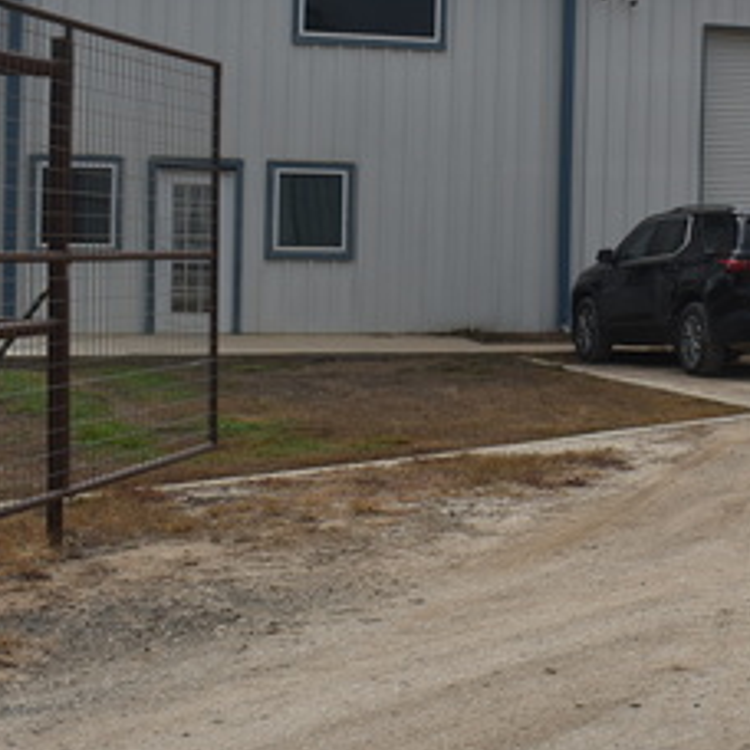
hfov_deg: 19.2
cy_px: 253
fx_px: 2108
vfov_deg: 20.1
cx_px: 849
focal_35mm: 86
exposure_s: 1/400
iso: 100
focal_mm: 24
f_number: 10
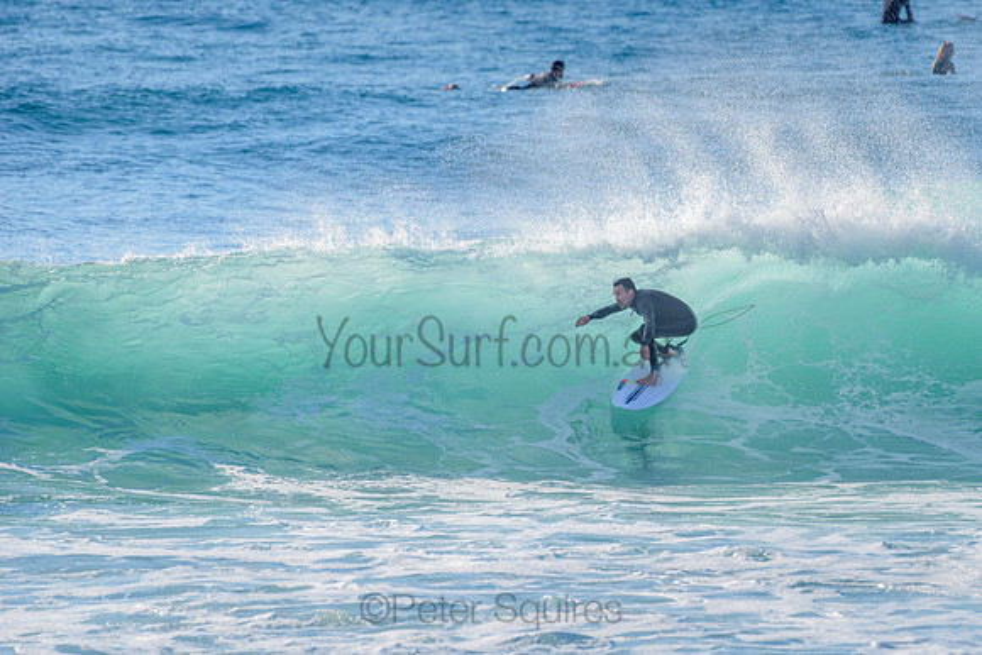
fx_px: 16730
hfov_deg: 3.4
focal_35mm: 613
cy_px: 295
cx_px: 602
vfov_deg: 2.2
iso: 180
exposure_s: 1/2000
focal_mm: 500
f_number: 5.6
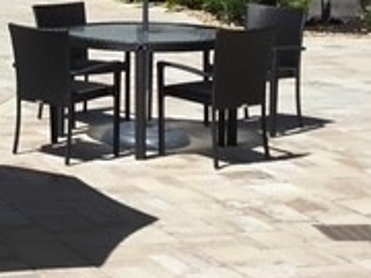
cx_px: -130
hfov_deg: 16.7
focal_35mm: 110
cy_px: -31
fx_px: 1179
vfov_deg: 13.2
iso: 25
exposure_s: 1/2398
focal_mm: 3.3
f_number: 2.4
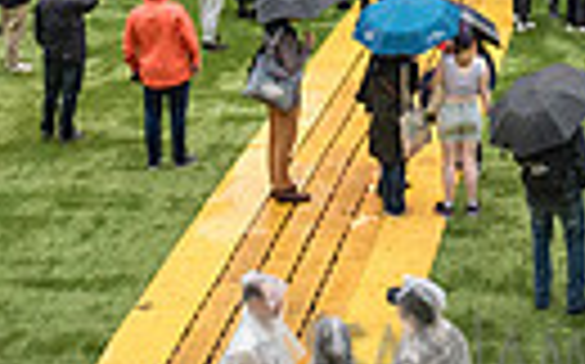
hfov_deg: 18.5
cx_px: 617
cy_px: -299
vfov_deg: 11.1
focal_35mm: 109
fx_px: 1736
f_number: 4.5
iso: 2000
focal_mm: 24
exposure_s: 1/1600
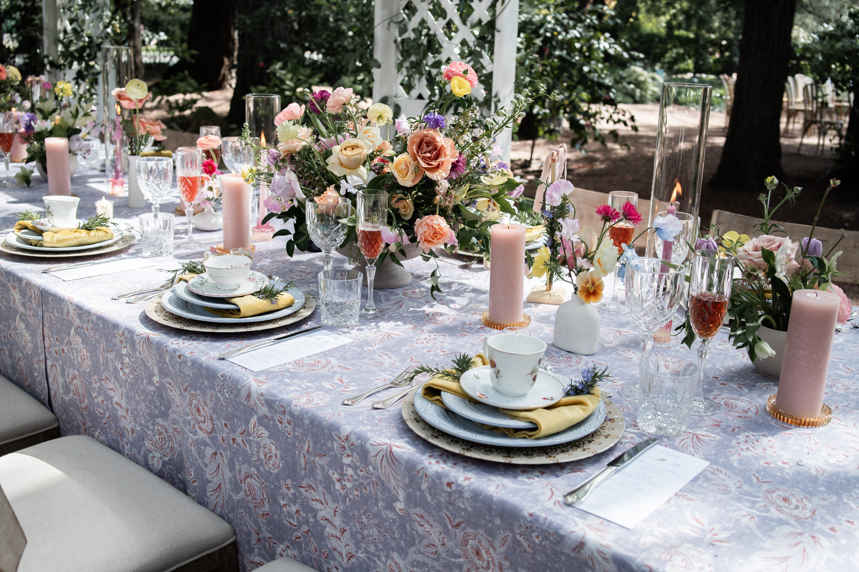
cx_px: 430
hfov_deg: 54.4
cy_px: 286
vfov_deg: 37.9
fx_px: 835
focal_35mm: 35
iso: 200
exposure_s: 1/125
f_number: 4.5
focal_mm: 35
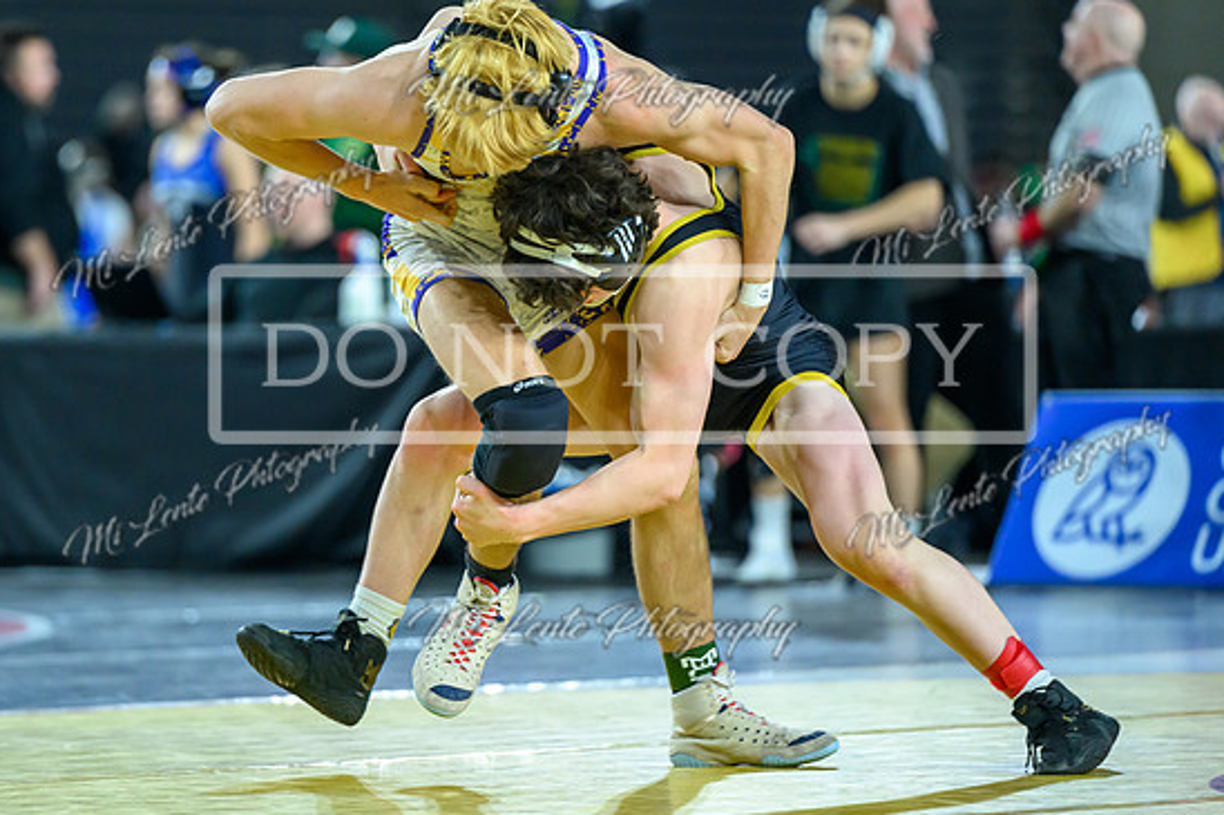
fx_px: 9007
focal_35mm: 265
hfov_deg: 7.8
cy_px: 337
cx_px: 478
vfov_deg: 5.2
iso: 2500
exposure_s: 1/800
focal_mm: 200
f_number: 2.8
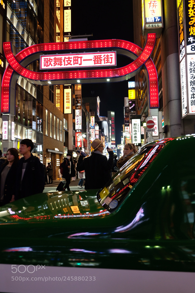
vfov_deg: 67.4
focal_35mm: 27
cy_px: 146
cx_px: 98
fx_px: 219
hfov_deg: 47.9
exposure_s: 1/60
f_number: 2.8
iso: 640
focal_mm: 18
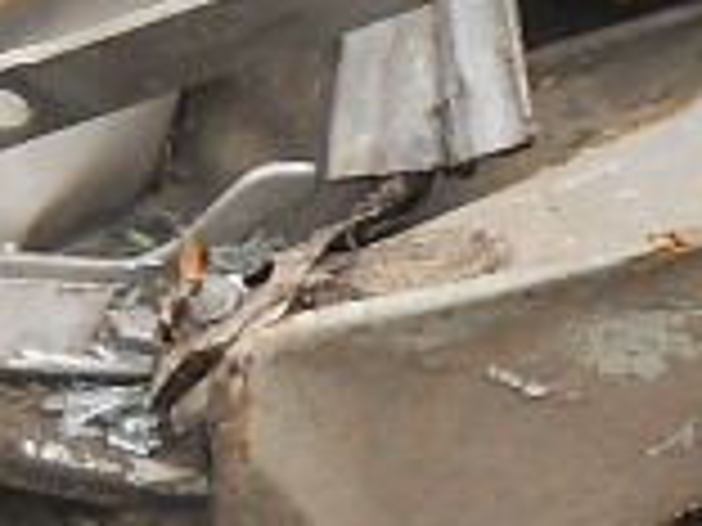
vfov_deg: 5.5
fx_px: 5455
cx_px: 783
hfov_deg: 7.3
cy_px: -189
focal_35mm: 269
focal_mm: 6.72
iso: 80
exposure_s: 1/100
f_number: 3.1
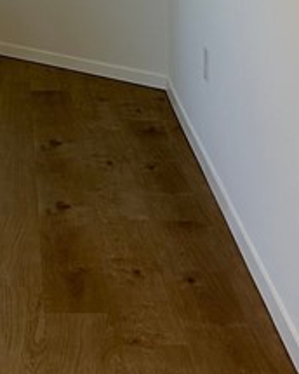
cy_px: -89
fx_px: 1338
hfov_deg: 12.6
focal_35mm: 121
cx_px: 26
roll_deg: -1.1
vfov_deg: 15.3
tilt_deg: -5.7
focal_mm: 5.7
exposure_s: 1/120
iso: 80
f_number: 1.5
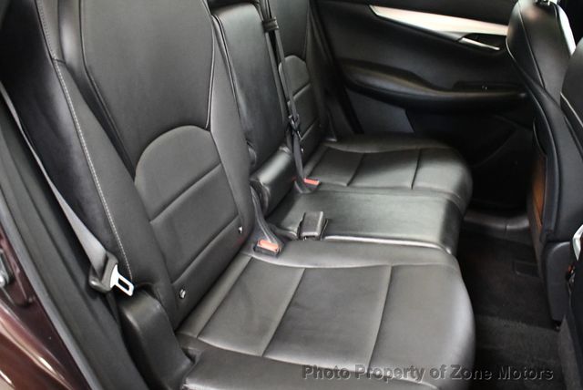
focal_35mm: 36
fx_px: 584
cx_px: 292
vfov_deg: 36.9
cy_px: 195
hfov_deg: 53.1
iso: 5600
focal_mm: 18
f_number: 3.5
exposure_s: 1/60
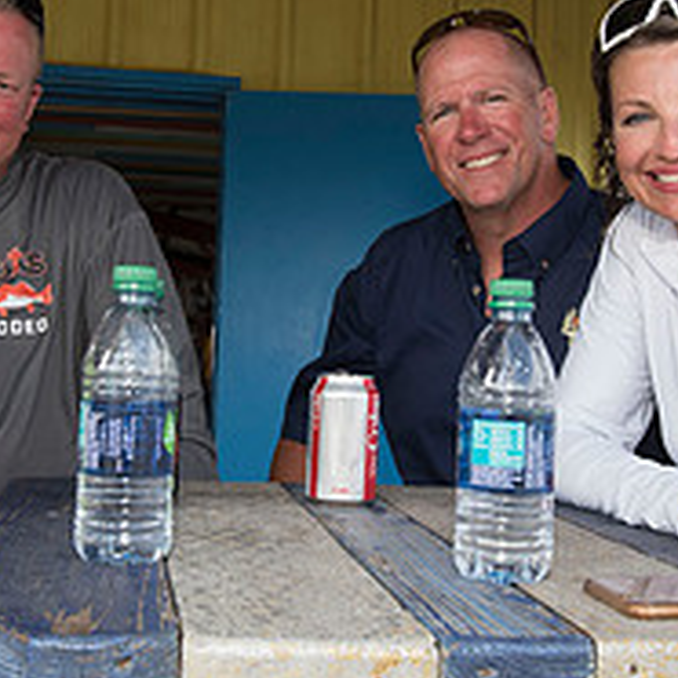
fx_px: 1174
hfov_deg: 32.2
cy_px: 323
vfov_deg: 32.2
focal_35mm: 53
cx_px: 306
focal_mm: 20
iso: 250
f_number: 5.6
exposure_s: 1/200
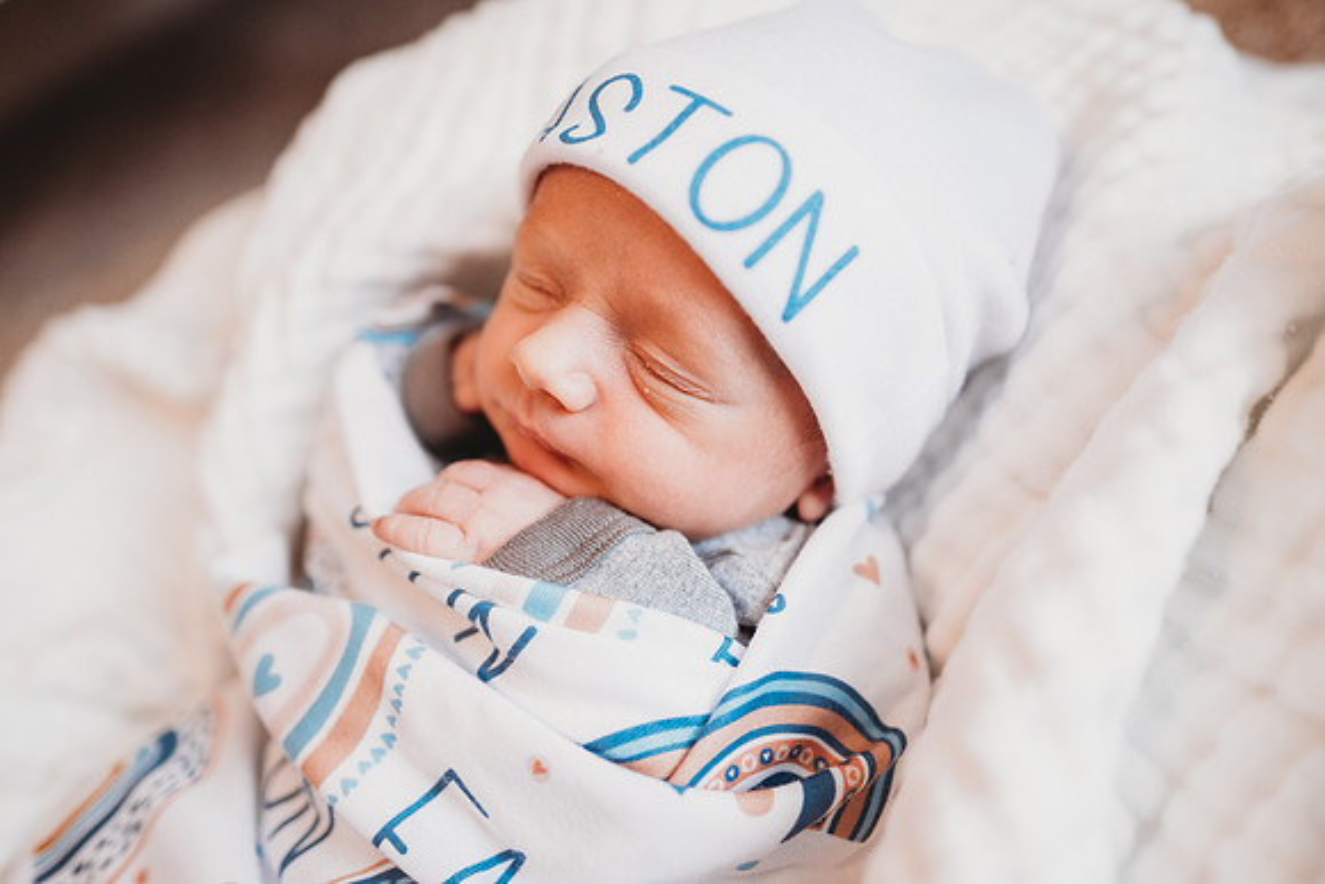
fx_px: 883
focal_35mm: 24
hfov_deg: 73.7
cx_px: 662
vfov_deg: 53.2
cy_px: 442
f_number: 2.2
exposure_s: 1/160
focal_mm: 24
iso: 500
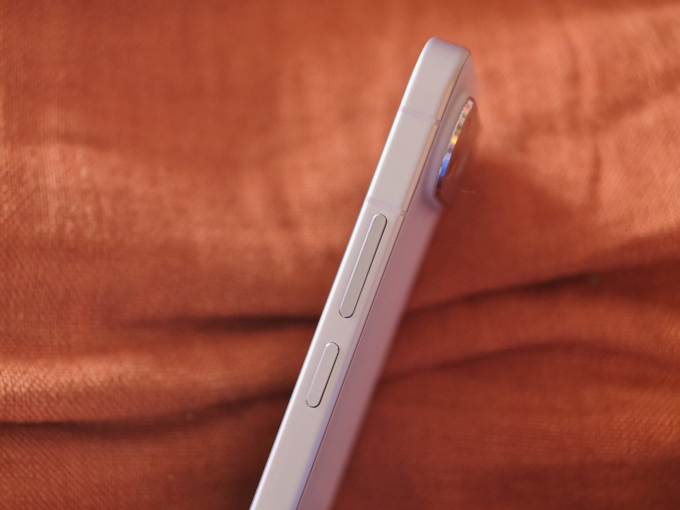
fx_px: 1375
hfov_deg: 27.8
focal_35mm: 70
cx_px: 340
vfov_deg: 21.0
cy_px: 255
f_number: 2.2
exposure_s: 1/50
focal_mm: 20.1
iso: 800
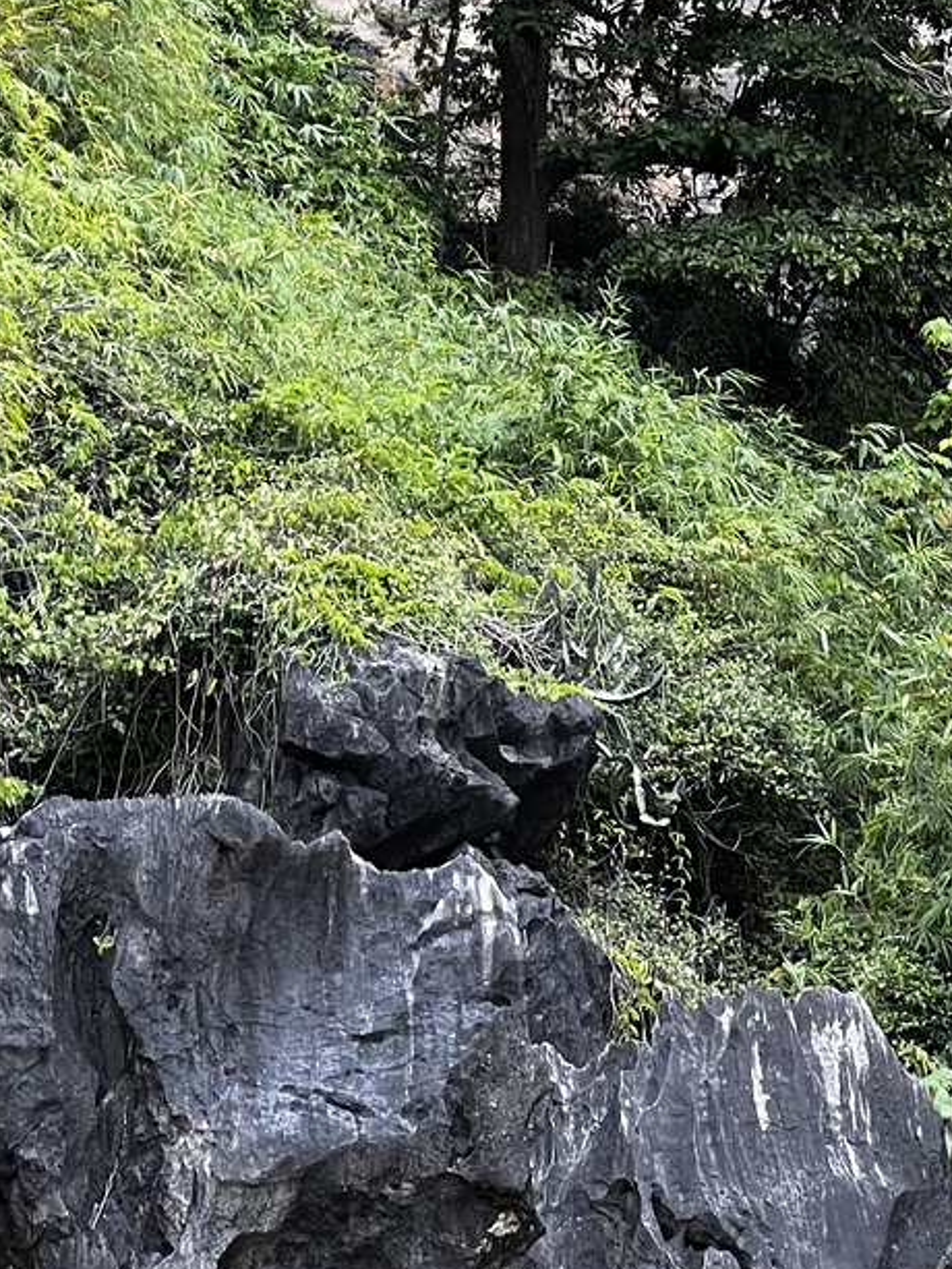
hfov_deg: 7.4
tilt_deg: +14.6
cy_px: -93
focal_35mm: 201
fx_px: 7368
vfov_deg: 9.7
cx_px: 590
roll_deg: +0.5
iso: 80
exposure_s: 1/99
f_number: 2.8
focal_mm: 9
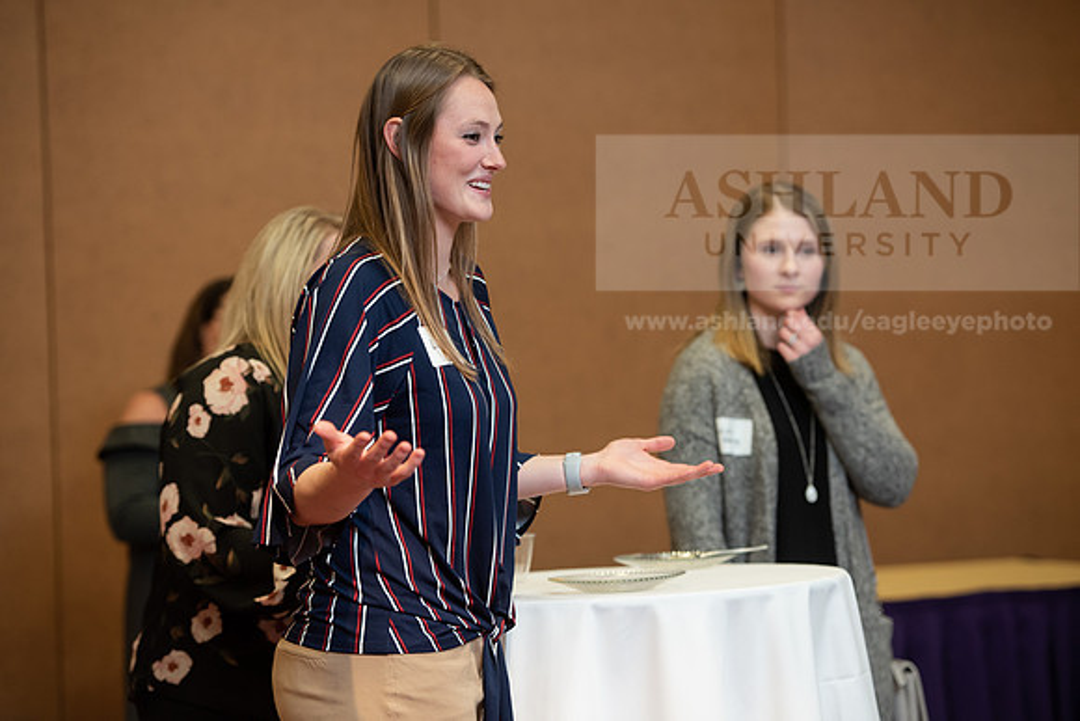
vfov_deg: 11.8
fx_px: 3481
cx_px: 540
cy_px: 360
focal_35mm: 116
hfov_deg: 17.6
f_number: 3.5
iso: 1600
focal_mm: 116
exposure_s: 1/200
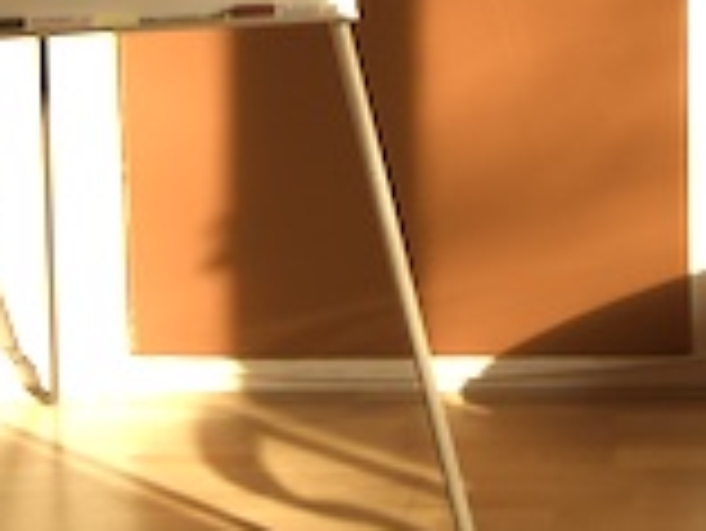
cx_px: 688
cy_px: -140
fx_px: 1715
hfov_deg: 22.5
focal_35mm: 84
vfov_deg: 16.7
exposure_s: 1/200
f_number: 2.7
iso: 50
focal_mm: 5.8
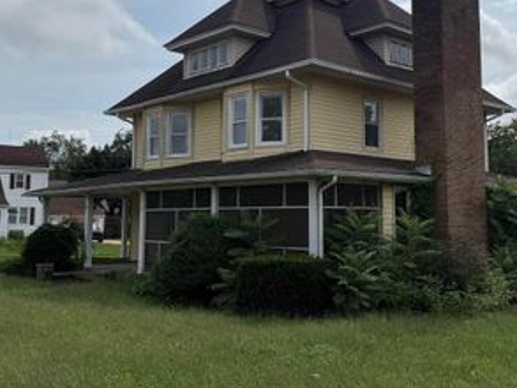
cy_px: 147
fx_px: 613
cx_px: 279
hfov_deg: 45.7
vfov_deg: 35.0
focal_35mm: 41
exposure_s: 1/14286
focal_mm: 6.76
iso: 80
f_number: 1.78
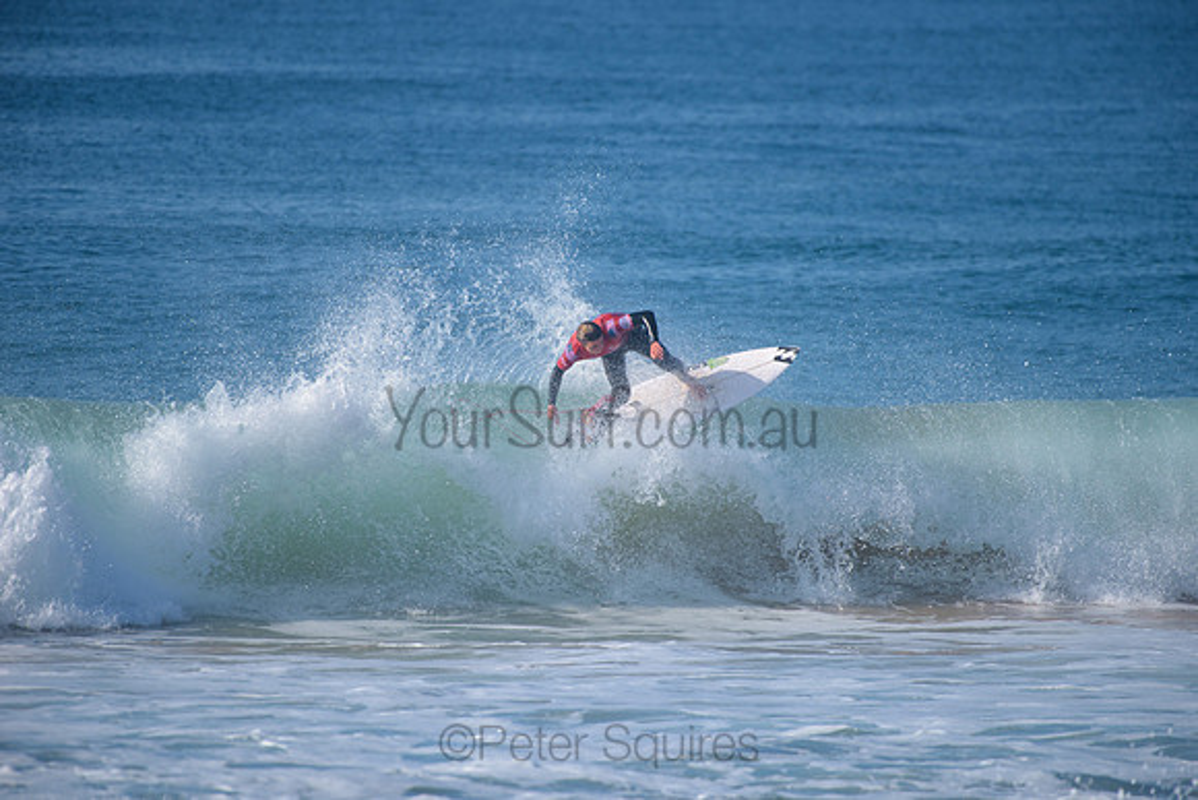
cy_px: 400
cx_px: 599
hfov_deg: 4.1
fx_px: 16642
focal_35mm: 500
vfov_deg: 2.8
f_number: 5.6
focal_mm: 500
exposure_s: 1/2000
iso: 220
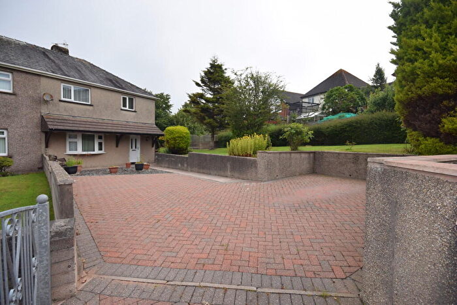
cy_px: 152
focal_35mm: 16
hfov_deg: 95.0
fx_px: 209
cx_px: 228
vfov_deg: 72.1
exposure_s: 1/200
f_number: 9
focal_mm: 11
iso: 100
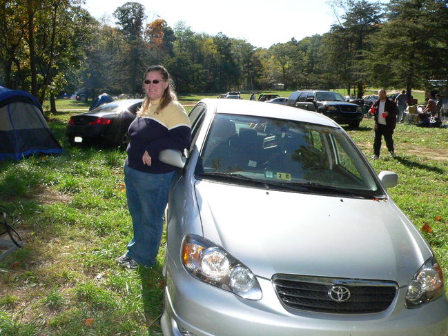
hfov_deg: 51.3
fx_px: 466
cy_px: 168
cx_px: 224
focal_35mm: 36
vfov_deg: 39.7
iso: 400
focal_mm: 6
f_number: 5.6
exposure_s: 1/1000
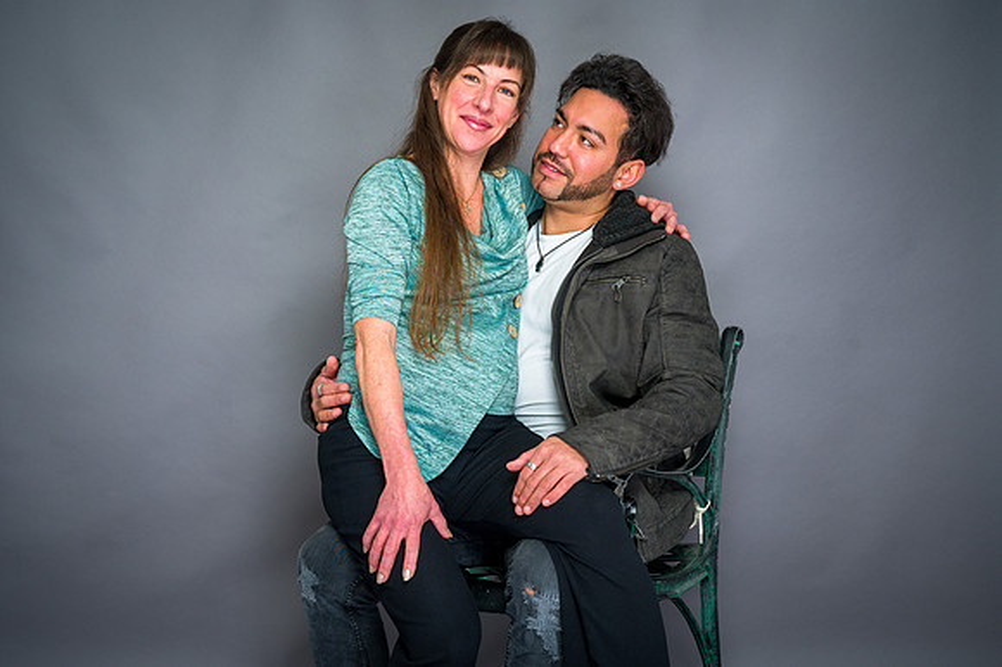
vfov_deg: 28.0
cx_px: 501
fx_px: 1335
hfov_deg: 41.1
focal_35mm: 48
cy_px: 334
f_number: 5.6
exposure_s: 1/100
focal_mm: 48
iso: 200
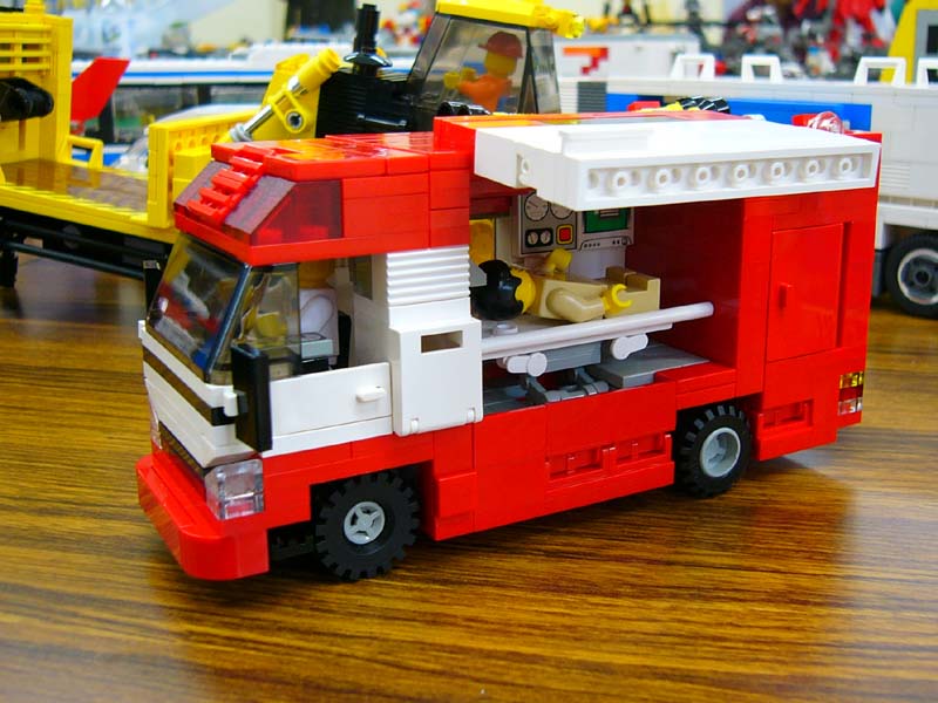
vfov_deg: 40.7
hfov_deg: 52.6
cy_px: 352
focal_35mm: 35
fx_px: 948
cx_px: 469
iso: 100
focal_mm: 5.8
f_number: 2.8
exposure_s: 1/30
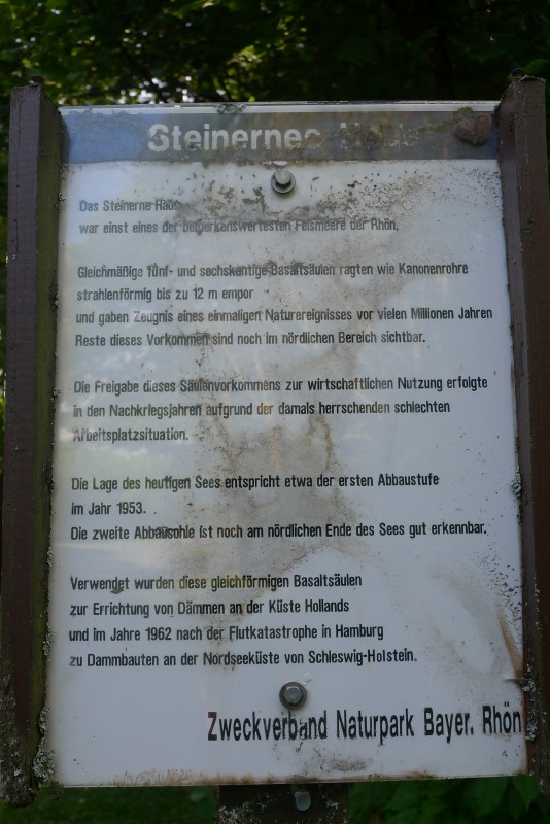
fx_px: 801
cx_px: 275
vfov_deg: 54.4
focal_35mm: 35
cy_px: 412
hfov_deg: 37.9
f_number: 2.8
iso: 80
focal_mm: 7.5
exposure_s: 1/160
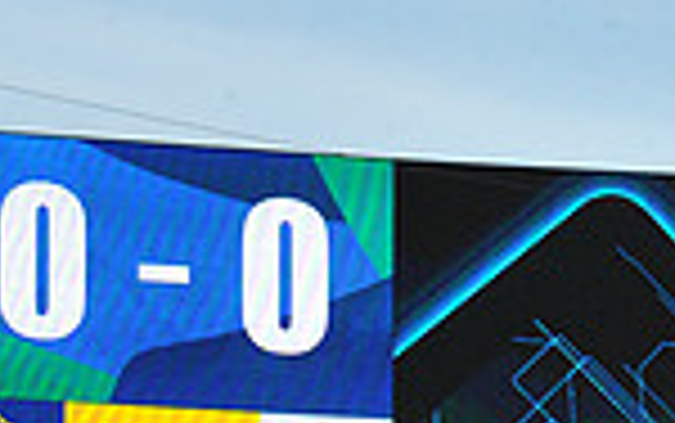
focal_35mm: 413
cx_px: 828
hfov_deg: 5.1
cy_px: 464
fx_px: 7603
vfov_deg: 3.2
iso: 1600
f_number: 14
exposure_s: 1/800
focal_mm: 105
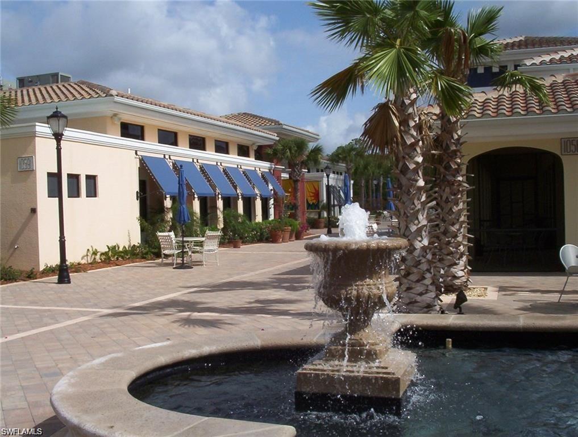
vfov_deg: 37.0
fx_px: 653
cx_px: 289
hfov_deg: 47.8
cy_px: 218
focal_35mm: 39
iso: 100
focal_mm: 6
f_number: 8
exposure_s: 1/407
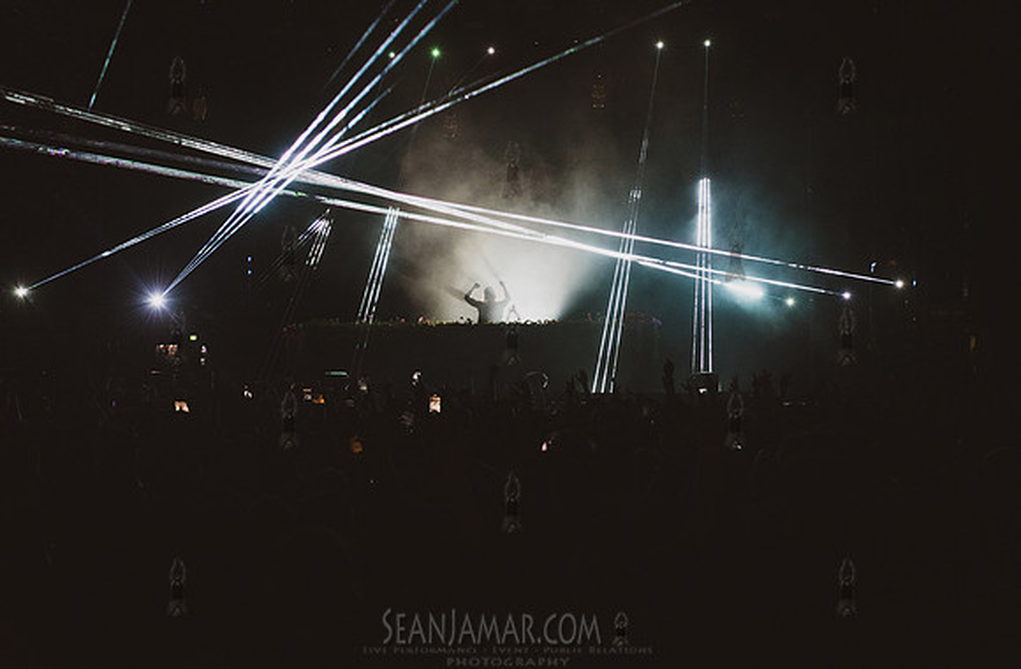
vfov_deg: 21.9
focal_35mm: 61
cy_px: 345
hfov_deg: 33.0
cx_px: 518
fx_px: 1725
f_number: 4
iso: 6400
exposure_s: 1/400
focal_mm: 60
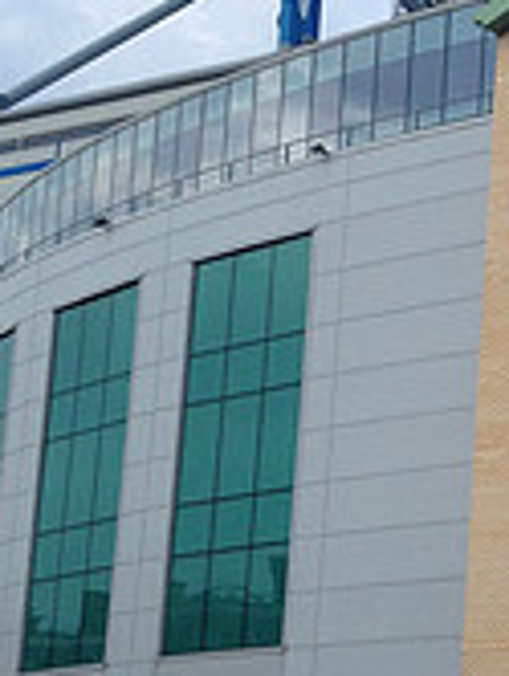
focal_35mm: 115
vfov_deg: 17.1
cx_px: 878
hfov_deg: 12.0
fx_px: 2249
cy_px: 432
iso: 50
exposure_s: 1/1085
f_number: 2.4
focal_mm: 4.13
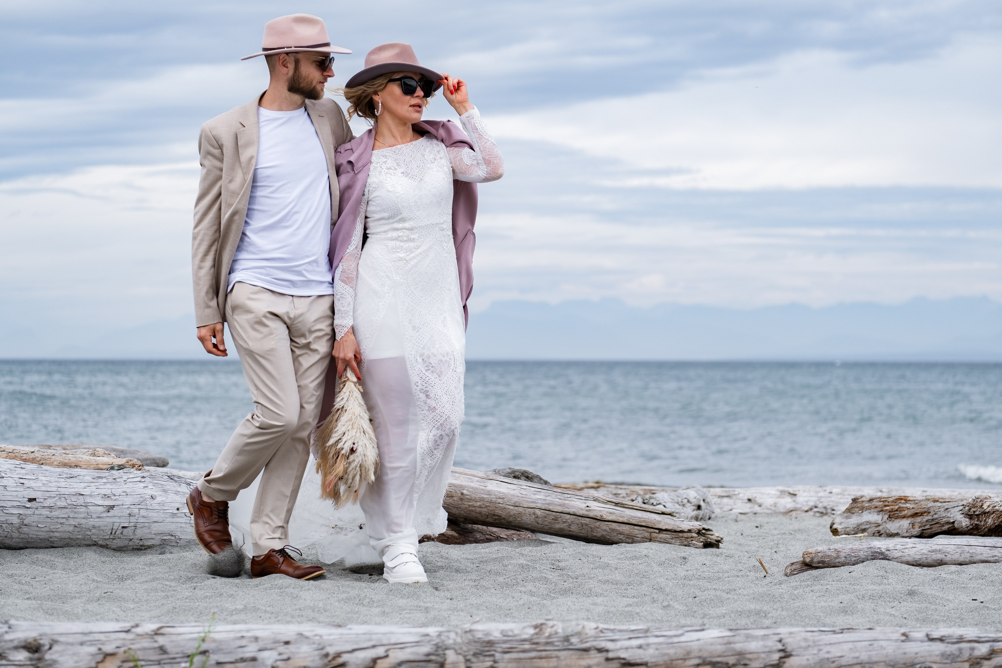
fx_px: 3089
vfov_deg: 12.3
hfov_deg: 18.4
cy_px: 334
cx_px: 501
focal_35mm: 111
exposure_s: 1/500
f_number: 3.7
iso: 320
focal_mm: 74.1
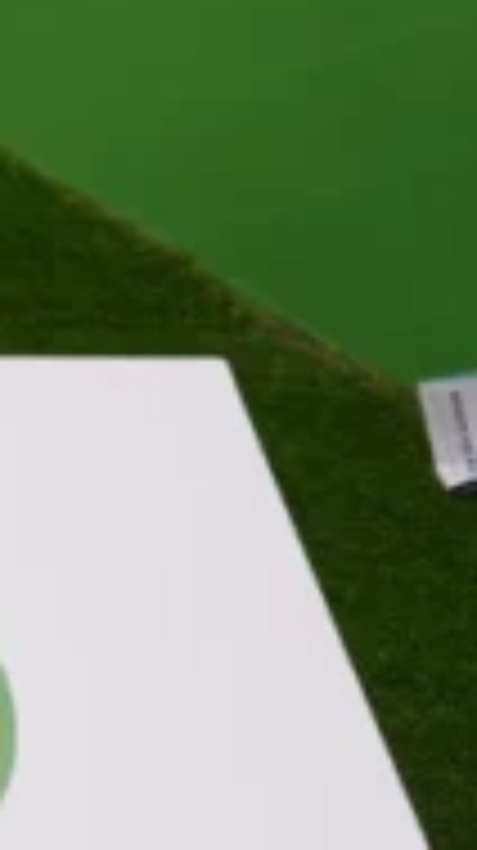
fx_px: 3831
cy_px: -346
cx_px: -1638
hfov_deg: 5.8
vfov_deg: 12.2
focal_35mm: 170
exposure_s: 1/160
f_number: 4
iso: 125
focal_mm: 30
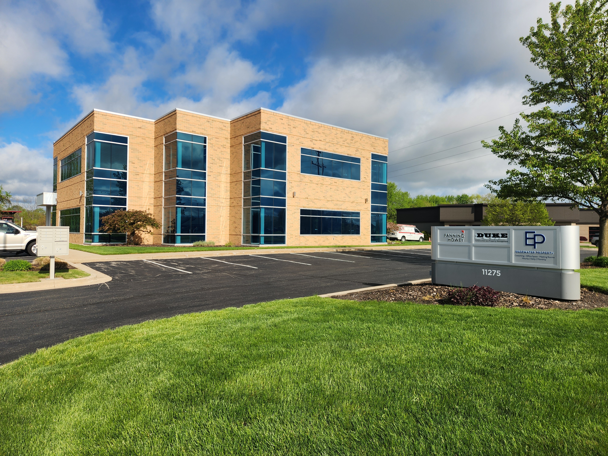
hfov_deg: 73.9
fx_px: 404
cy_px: 228
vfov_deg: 58.9
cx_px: 304
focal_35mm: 23
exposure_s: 1/1874
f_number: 1.8
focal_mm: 5.4
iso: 20
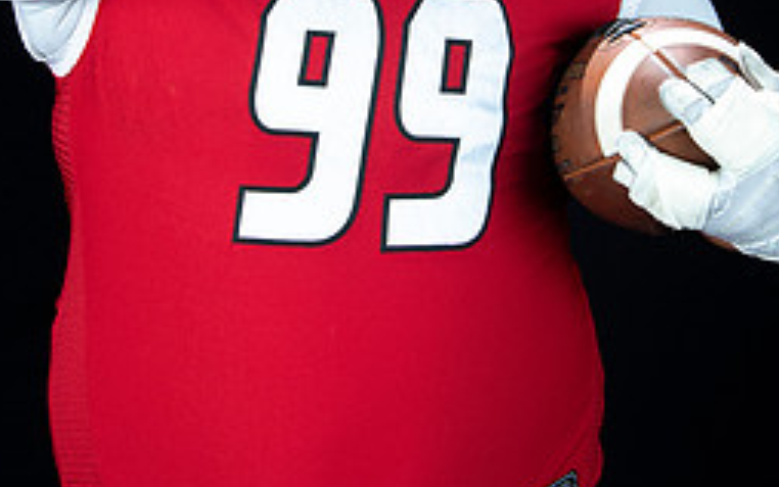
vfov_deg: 11.6
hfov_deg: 18.6
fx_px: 2379
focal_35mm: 112
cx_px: 365
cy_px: -12
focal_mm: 62
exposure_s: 1/160
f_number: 9
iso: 320
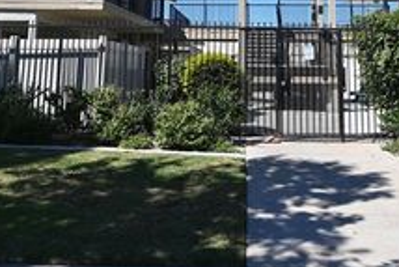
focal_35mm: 42
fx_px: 466
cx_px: 235
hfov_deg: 46.2
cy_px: -5
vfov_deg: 29.6
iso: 100
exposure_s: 1/320
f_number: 6.3
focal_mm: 12
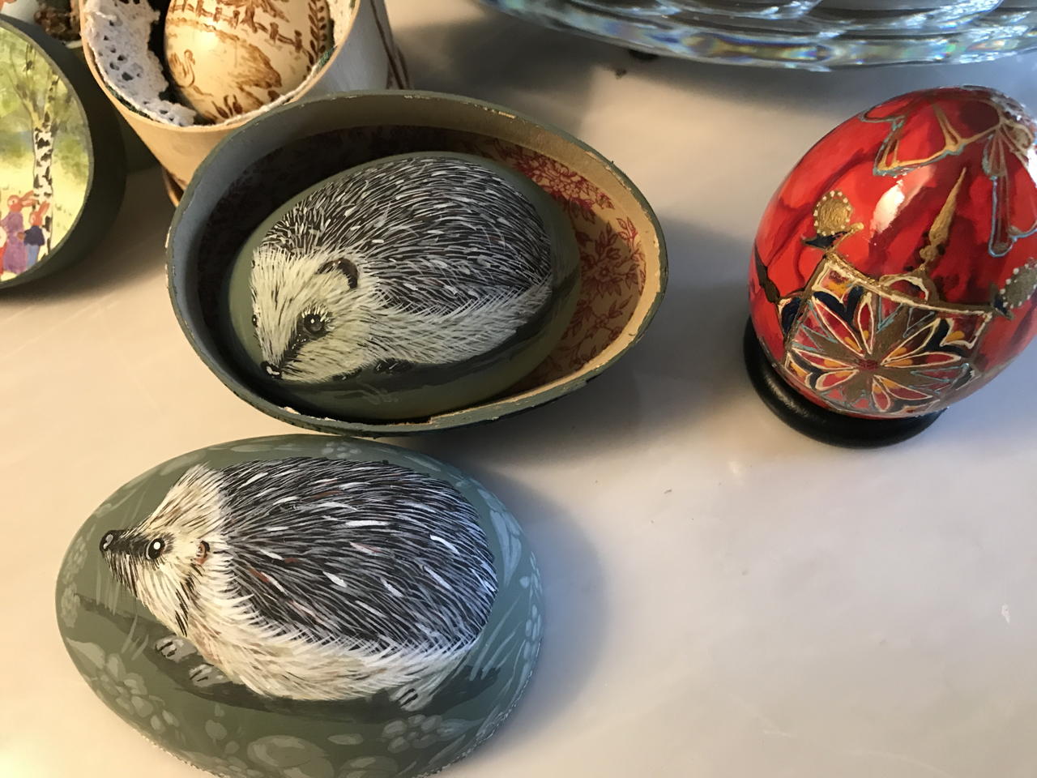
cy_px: 389
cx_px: 518
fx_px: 839
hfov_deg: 63.4
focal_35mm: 28
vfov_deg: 49.7
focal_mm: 3.99
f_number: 1.8
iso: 100
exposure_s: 1/17
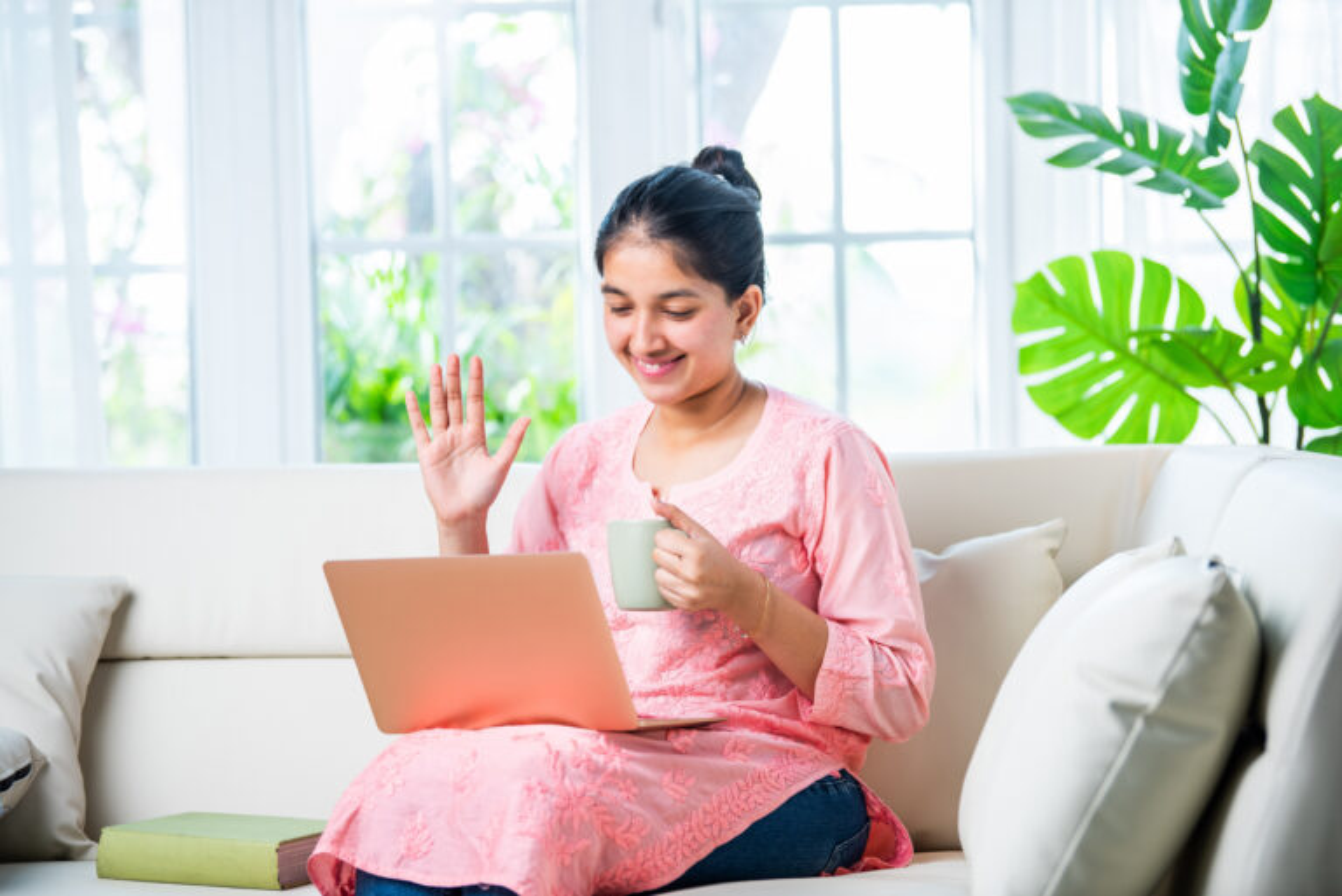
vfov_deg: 10.6
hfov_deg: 15.8
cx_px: 671
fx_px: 4849
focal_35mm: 130
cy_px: 448
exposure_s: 1/125
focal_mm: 130
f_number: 2.8
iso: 160
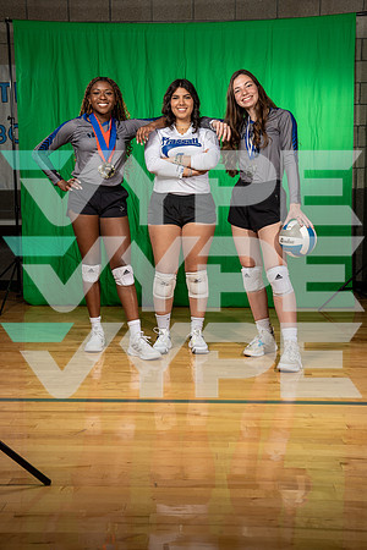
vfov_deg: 46.4
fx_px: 642
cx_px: 184
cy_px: 275
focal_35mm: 42
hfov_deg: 31.9
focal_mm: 42
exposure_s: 1/250
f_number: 5.6
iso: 160
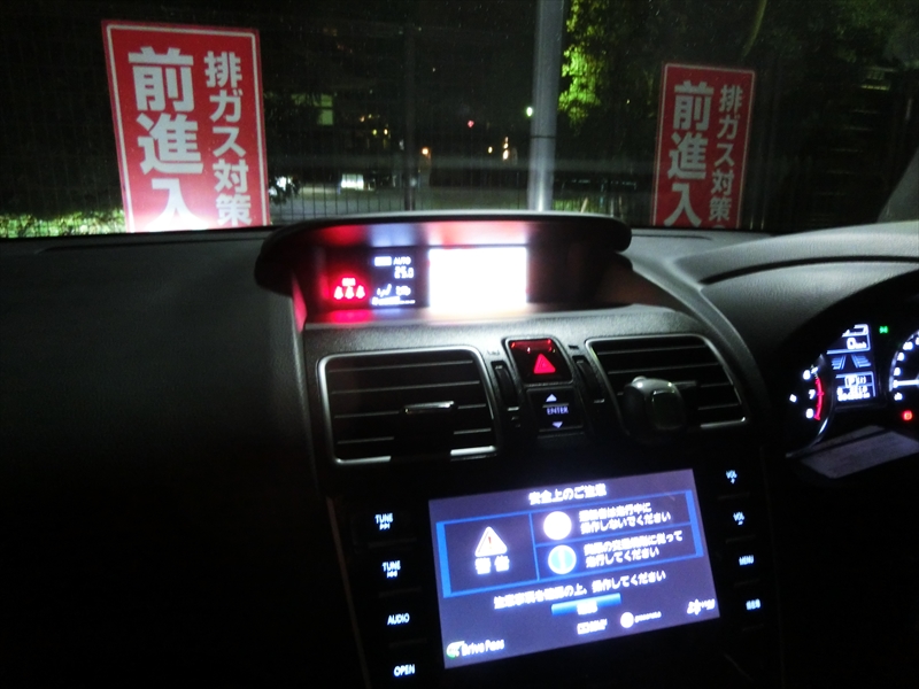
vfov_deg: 56.8
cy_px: 344
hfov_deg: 71.6
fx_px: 637
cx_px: 460
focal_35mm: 24
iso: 800
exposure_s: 1/13
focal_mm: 4.24
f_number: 3
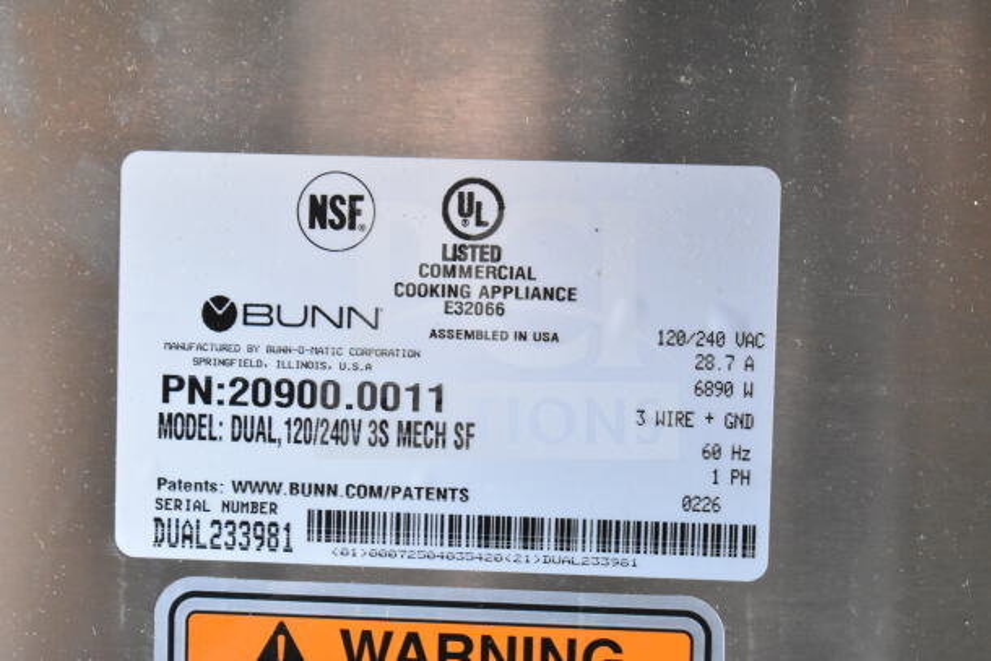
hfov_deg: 24.6
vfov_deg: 16.6
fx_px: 2271
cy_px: 330
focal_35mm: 82
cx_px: 496
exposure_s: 1/100
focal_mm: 55
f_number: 5.6
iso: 7200
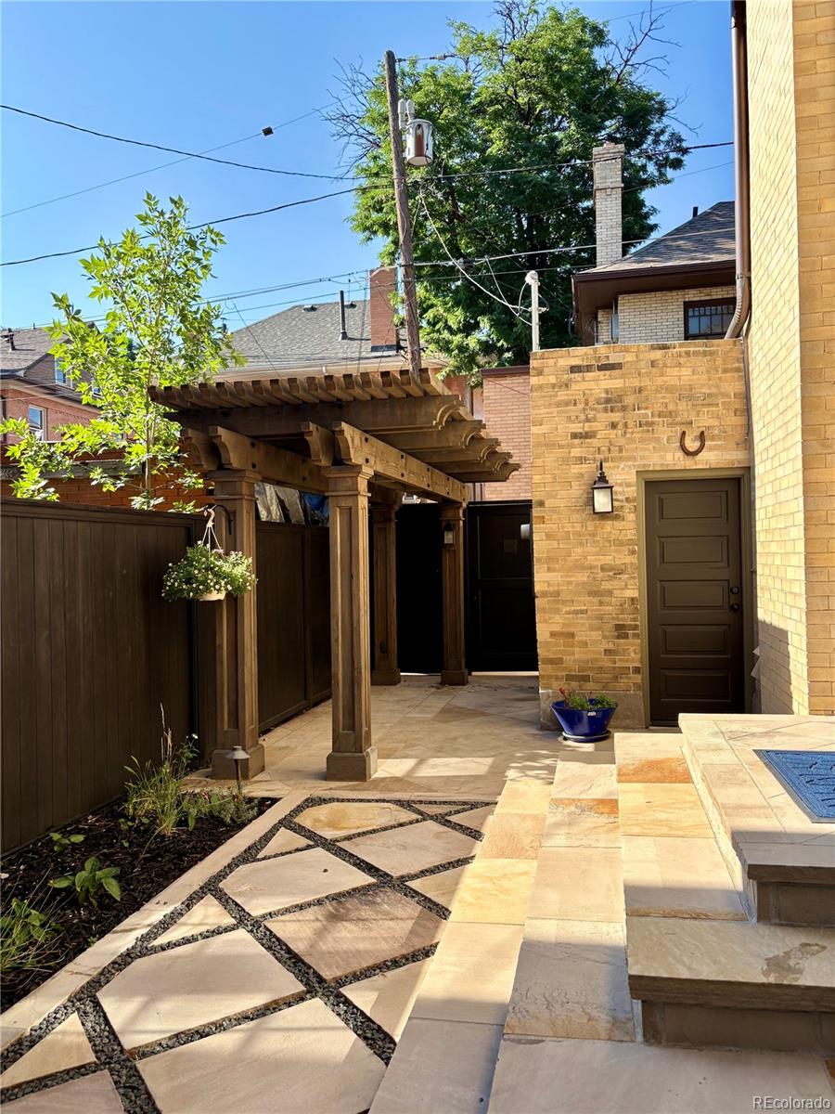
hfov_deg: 53.1
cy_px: 557
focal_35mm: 26
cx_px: 418
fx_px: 836
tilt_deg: +1.3
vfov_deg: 67.3
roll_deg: +0.5
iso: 50
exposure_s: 1/1263
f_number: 1.6
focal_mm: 5.96
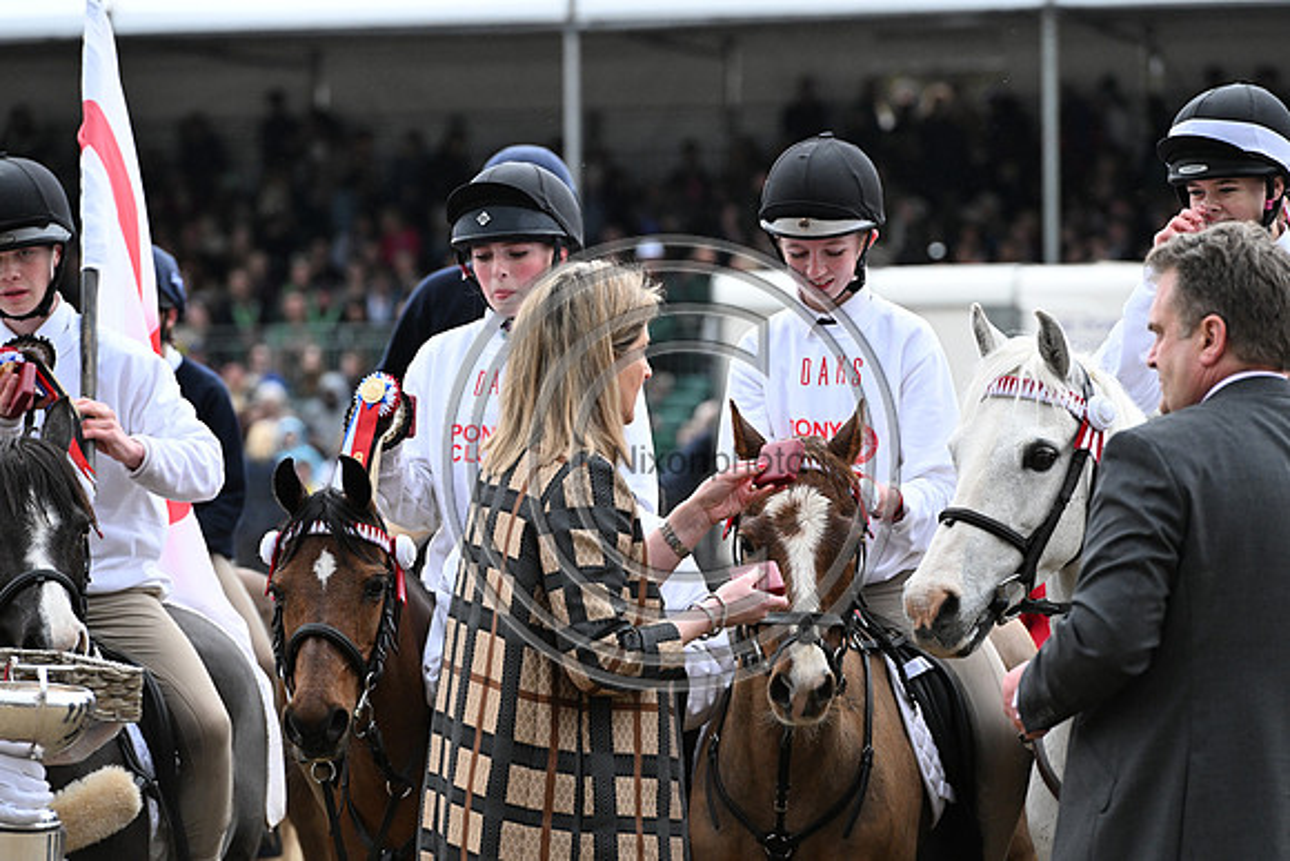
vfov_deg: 6.9
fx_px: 7168
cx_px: 645
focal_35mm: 200
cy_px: 430
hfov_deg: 10.3
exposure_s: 1/1000
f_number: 5.6
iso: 2800
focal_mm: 200
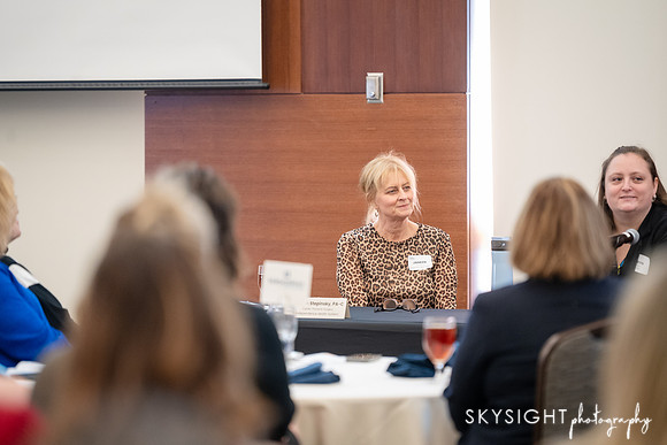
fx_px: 3766
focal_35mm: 203
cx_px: 334
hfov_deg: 10.1
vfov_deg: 6.8
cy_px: 222
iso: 3200
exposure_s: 1/160
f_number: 2.8
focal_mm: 200
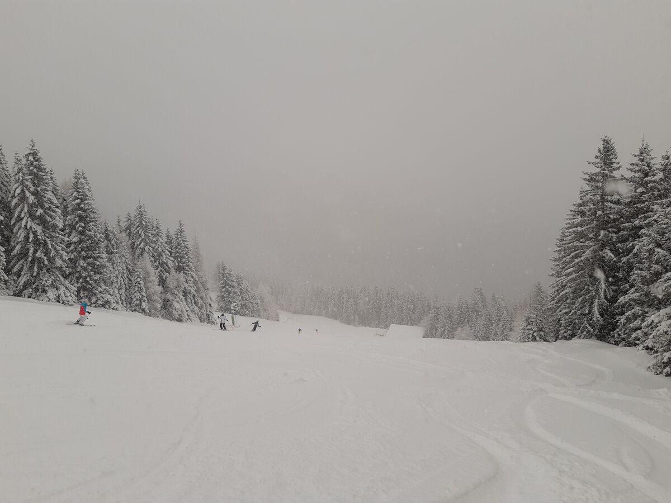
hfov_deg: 67.3
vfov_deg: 53.1
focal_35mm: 26
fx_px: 504
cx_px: 336
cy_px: 252
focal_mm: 3.92
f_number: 1.7
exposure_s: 1/523
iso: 40
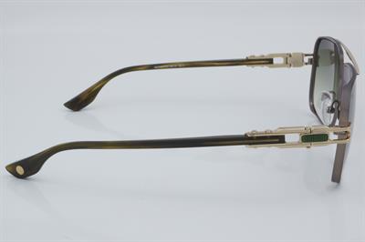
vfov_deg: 18.2
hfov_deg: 27.0
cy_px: 121
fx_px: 760
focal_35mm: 75
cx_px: 182
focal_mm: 50
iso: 100
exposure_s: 1/4
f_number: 32
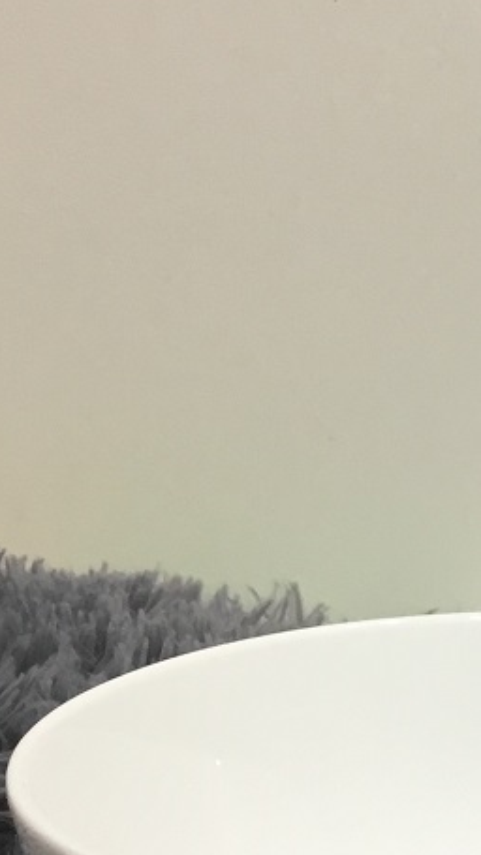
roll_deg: +0.3
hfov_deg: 13.1
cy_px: 720
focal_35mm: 89
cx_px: 654
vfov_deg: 23.5
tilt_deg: -20.8
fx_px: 2018
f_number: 2.4
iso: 64
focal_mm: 3.3
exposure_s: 1/33
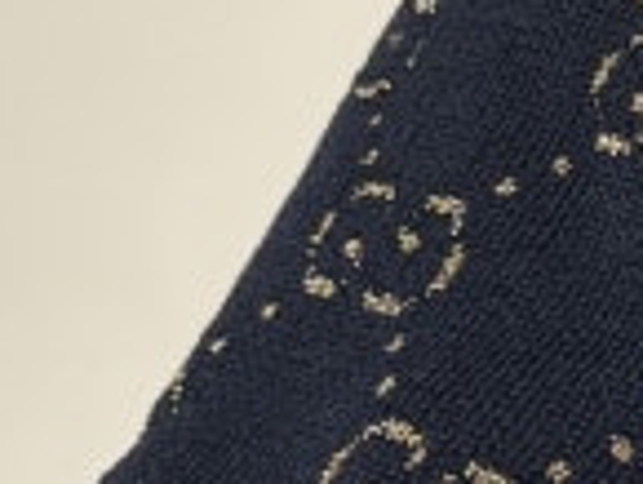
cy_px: 626
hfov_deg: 9.5
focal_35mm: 183
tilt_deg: -63.2
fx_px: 3402
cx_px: 1610
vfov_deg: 8.0
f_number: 1.6
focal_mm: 5.96
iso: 160
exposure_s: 1/60
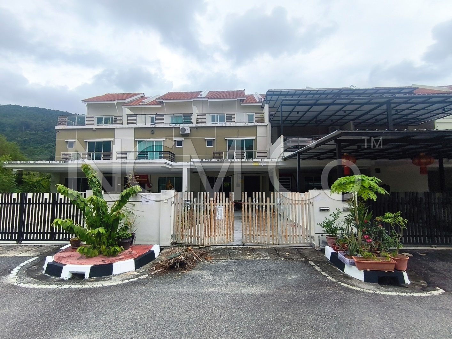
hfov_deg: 98.2
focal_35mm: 15
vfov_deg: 81.8
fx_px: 196
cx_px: 226
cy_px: 170
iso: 50
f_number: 2.2
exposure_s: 1/1867
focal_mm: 1.65
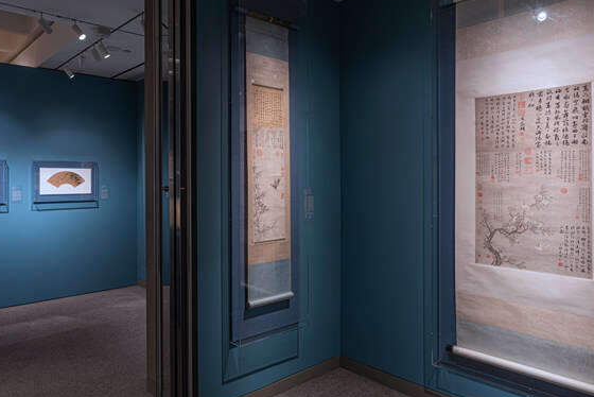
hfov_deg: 71.4
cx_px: 278
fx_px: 413
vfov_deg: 51.3
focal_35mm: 25
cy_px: 180
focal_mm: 20
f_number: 8
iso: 100
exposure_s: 1.6
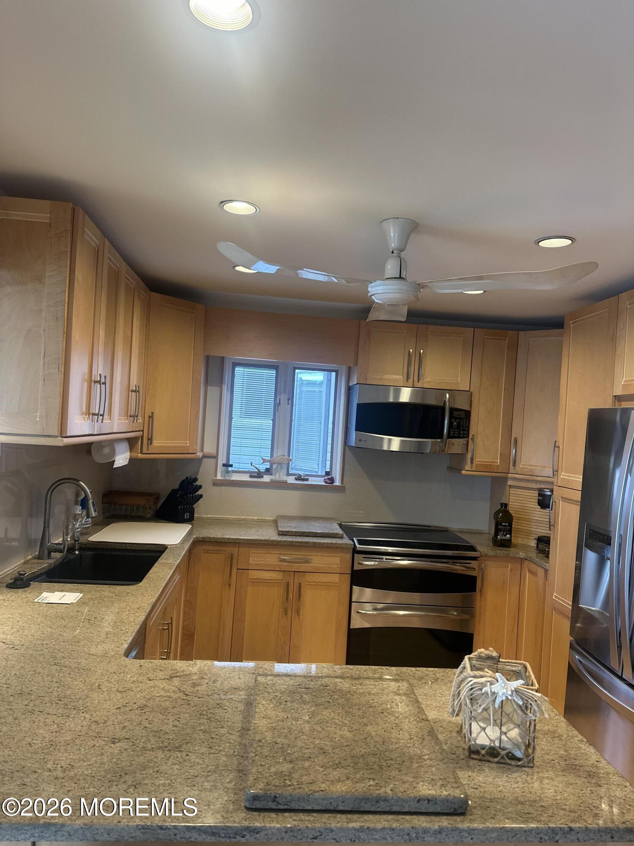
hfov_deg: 56.8
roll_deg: -4.8
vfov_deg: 71.6
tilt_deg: +0.7
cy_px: 423
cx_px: 317
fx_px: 586
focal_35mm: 24
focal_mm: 6.86
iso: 160
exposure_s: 1/60
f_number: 1.78
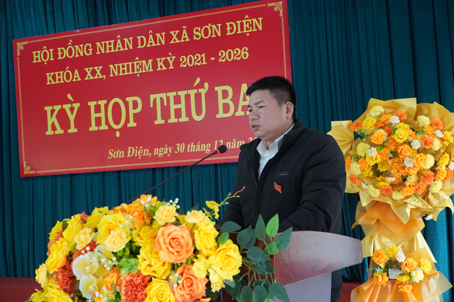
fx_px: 416
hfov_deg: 57.3
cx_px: 227
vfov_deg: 39.9
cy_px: 151
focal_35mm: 33
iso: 1250
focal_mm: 22
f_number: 4
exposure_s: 1/160
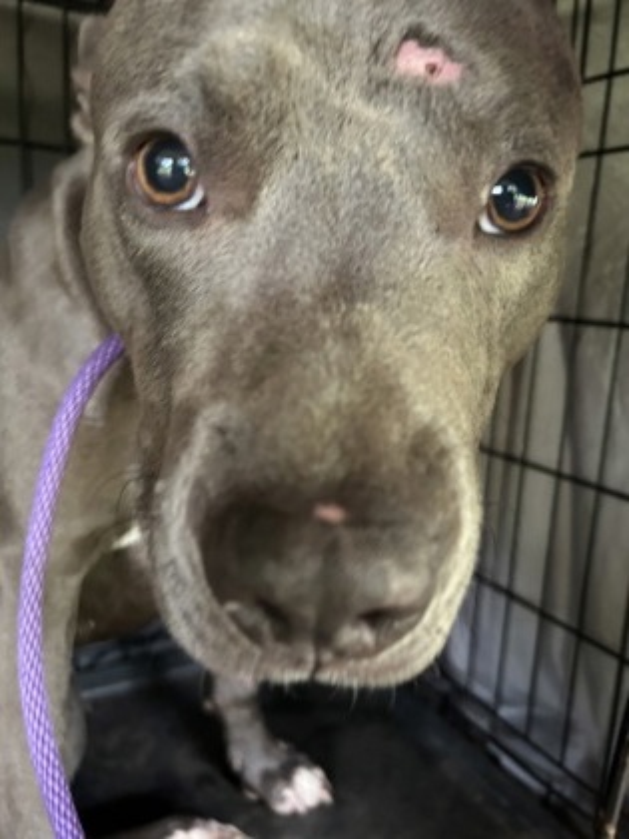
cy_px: 420
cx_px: 314
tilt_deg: -12.9
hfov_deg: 53.1
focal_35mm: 26
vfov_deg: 67.3
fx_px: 630
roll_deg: -4.2
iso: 640
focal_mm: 5.7
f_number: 1.5
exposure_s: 1/32
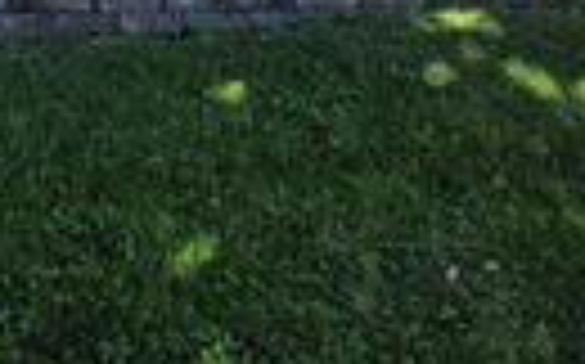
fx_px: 844
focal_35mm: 53
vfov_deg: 17.4
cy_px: -366
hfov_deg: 31.6
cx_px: -126
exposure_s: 1/1265
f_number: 2.2
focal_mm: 2.2
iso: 50
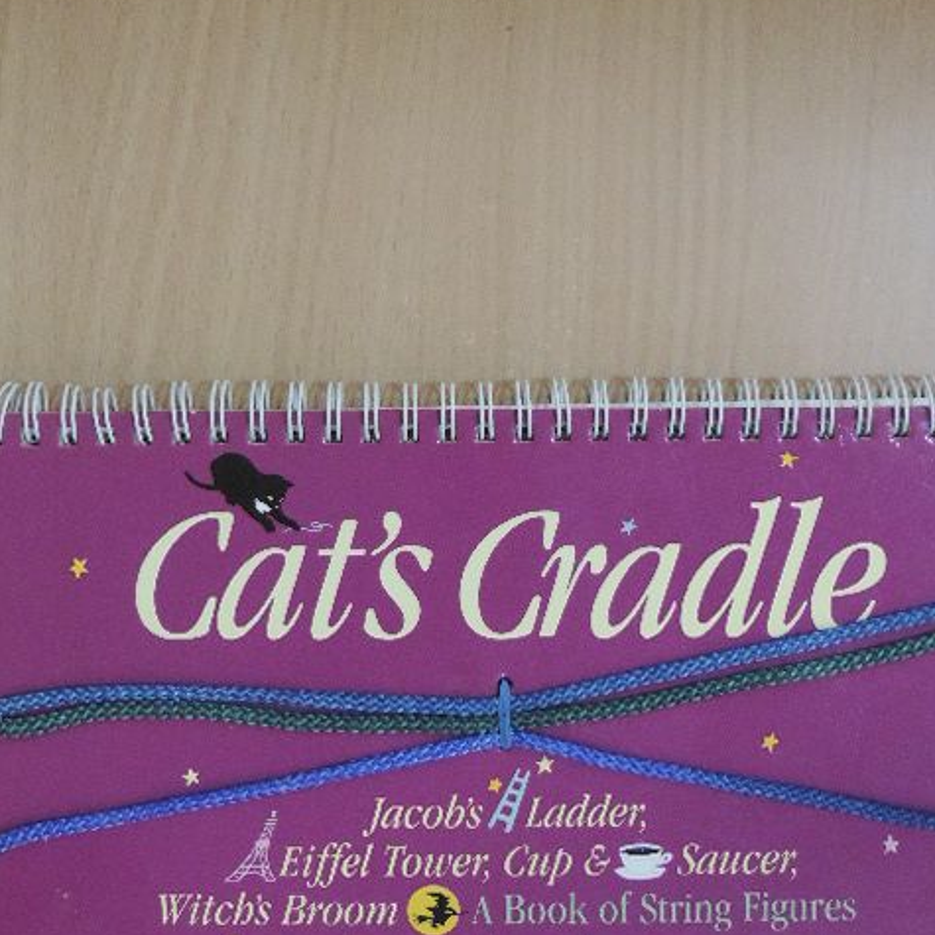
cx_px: 468
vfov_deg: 30.5
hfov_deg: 30.6
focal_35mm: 56
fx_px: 1711
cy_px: 380
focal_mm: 8.3
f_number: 3.5
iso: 1600
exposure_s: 1/50
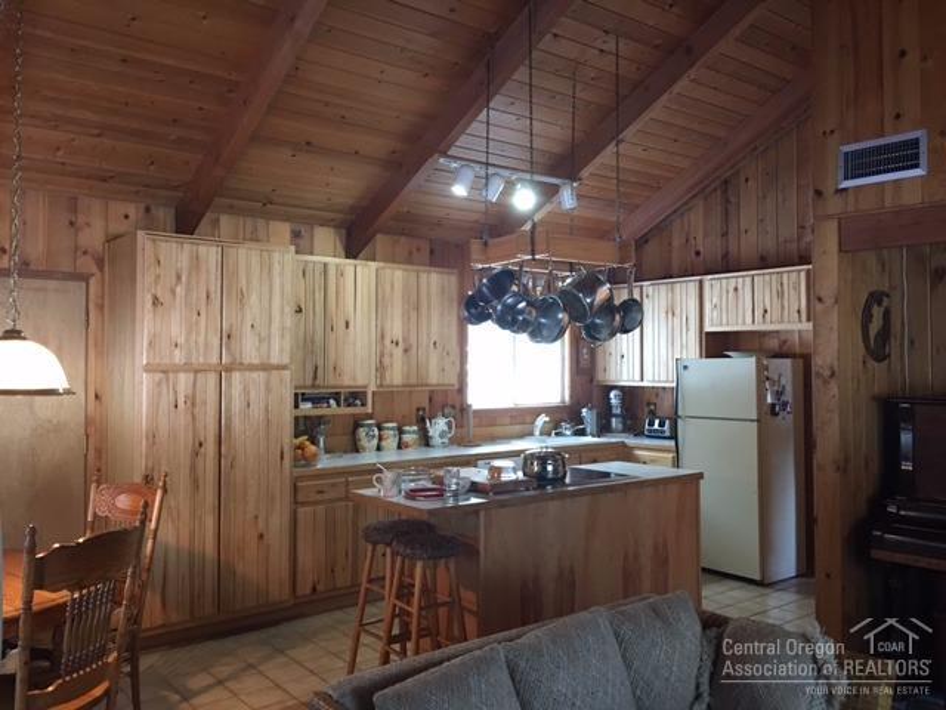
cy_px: 355
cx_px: 473
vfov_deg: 48.2
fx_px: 793
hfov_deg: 61.7
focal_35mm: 29
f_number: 2.2
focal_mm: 4.15
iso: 100
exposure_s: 1/15
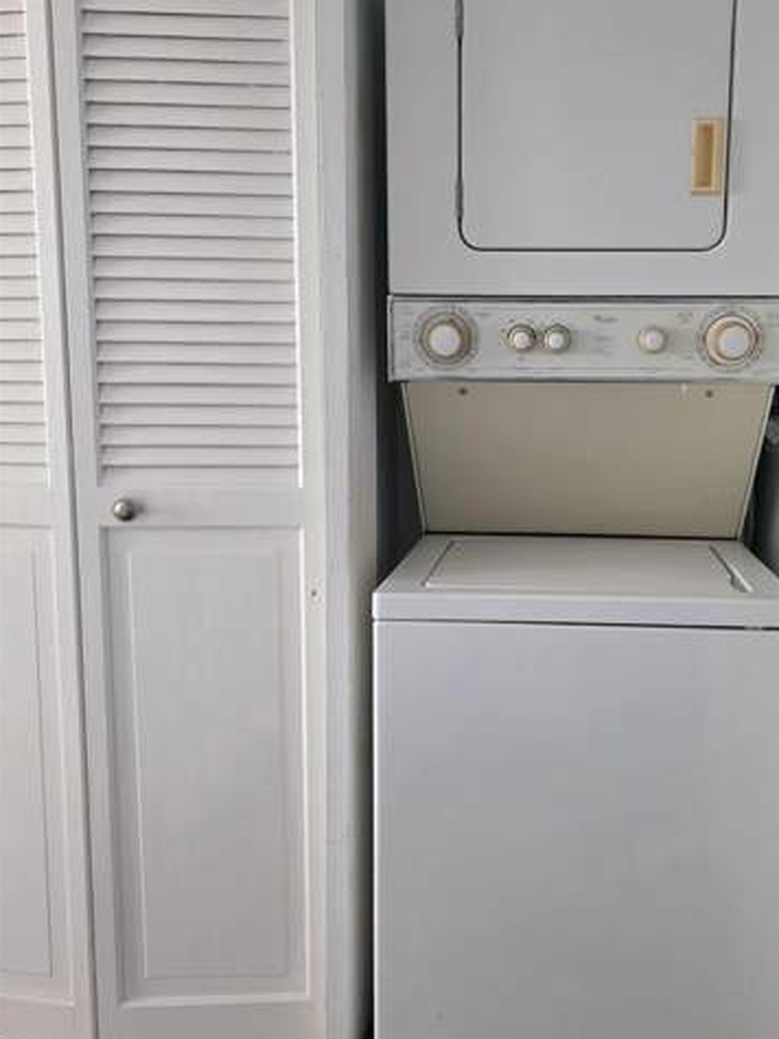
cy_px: 488
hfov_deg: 44.8
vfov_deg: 58.3
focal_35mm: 31
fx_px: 931
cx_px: 516
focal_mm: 6.3
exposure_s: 1/120
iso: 1250
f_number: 1.7
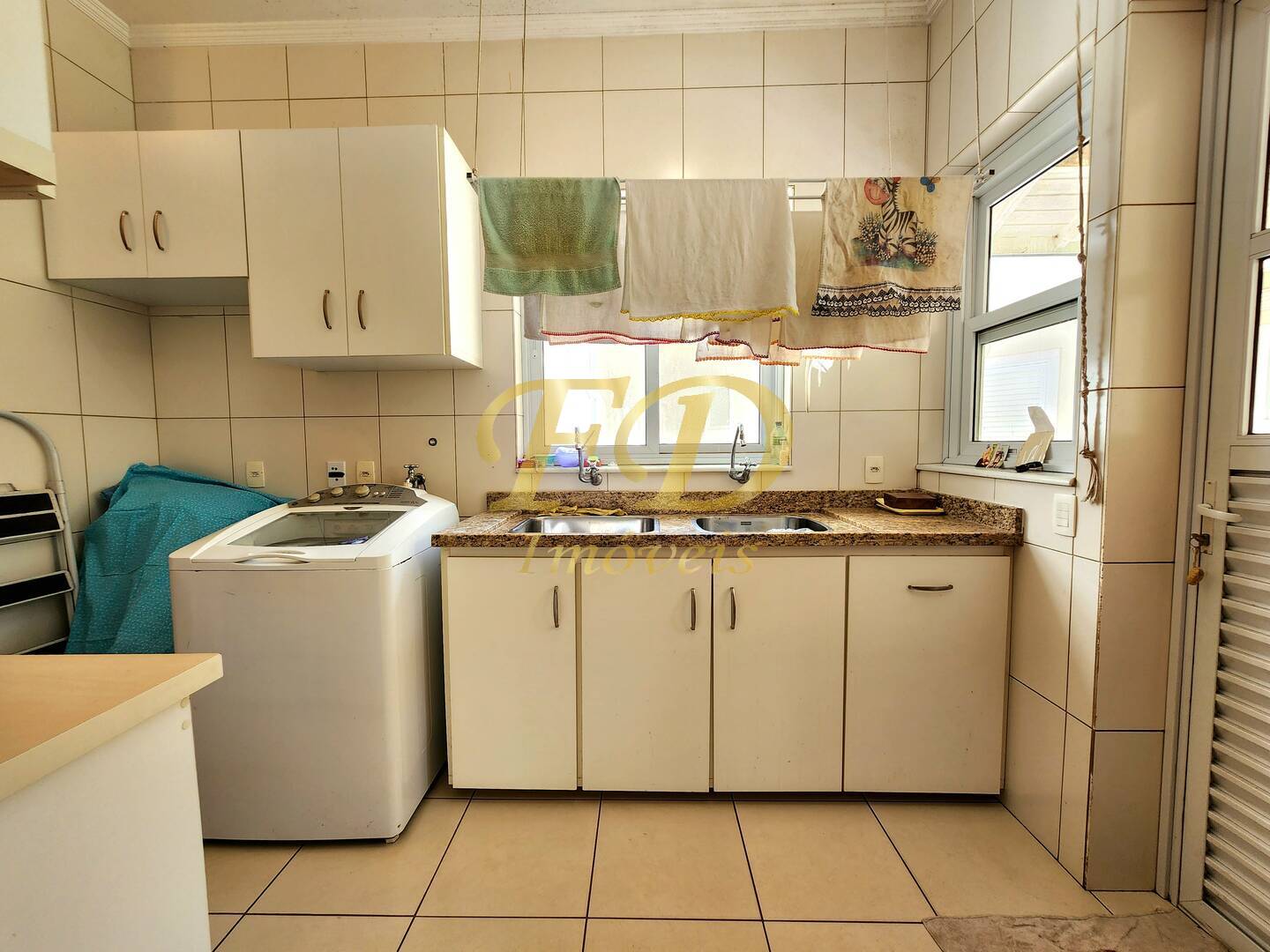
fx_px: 477
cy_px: 476
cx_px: 635
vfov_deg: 89.9
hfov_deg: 106.2
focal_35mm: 13
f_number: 2.2
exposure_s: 1/60.2
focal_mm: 2.2
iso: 80
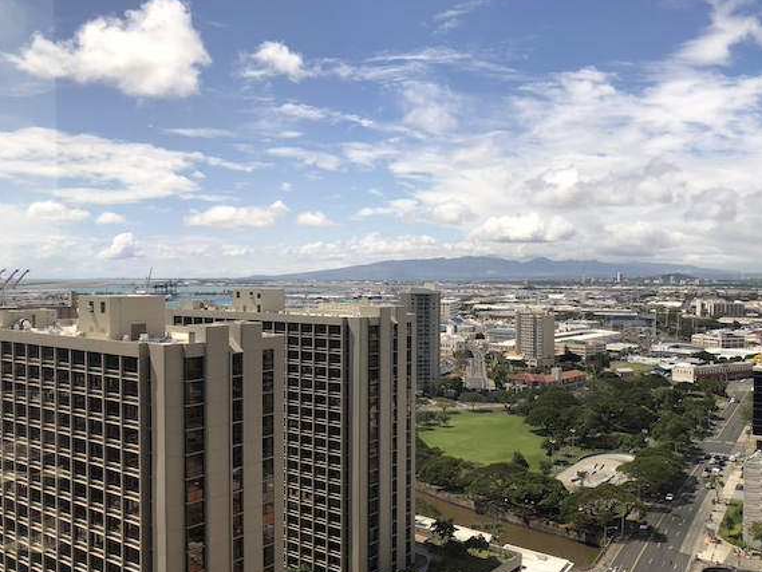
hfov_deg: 56.6
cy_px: 315
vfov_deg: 44.1
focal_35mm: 32
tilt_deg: -1.6
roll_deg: +0.6
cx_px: 433
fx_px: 705
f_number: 1.8
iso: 20
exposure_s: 1/558
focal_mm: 3.99
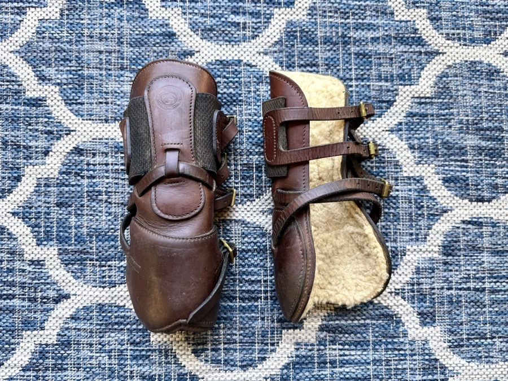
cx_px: 254
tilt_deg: -87.1
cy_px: 190
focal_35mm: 24
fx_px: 352
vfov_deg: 56.8
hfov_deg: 71.6
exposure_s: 1/121
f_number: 1.78
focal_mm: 6.76
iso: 64
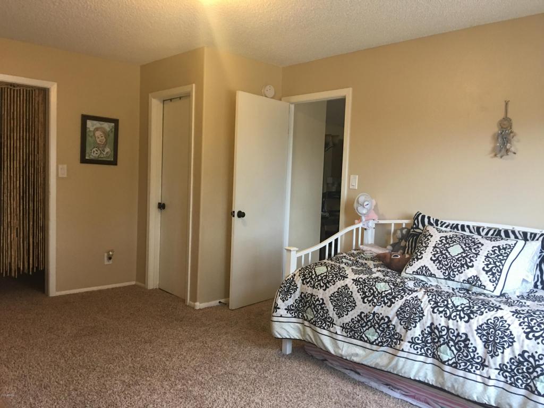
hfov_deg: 61.7
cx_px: 272
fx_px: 456
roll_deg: -2.8
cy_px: 204
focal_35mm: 29
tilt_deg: -2.2
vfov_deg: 48.2
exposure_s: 1/15
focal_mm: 4.15
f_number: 2.2
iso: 64
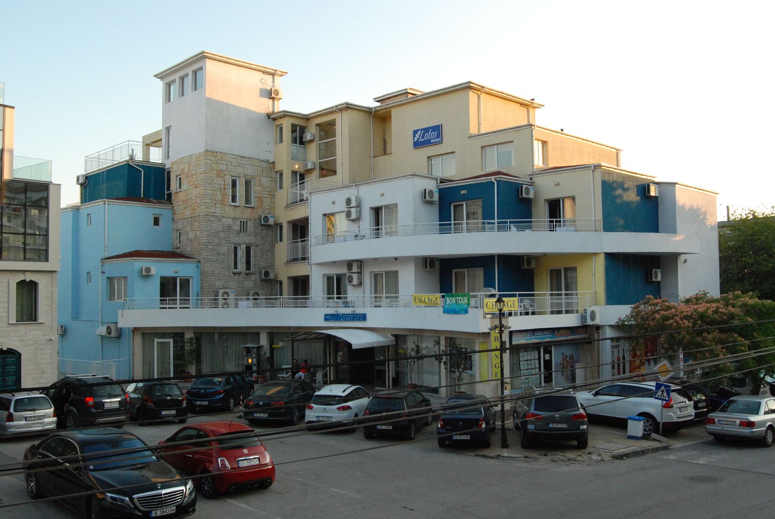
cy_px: 260
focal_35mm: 33
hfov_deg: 57.2
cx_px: 388
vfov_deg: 40.1
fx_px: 711
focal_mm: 22
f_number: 9
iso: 1250
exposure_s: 1/320
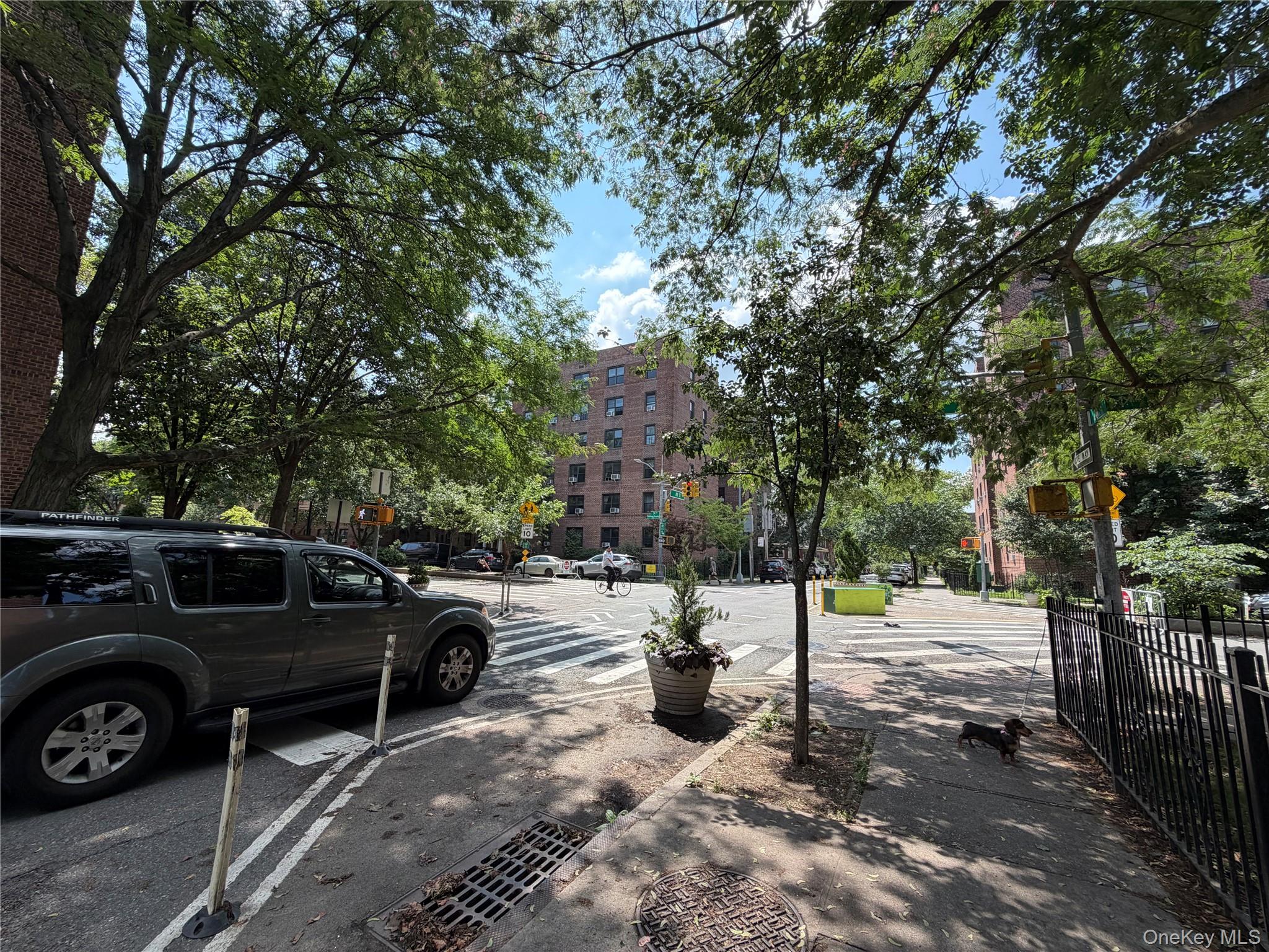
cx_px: 634
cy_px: 476
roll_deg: -3.2
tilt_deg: +8.0
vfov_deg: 85.7
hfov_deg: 102.1
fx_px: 513
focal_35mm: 14
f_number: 2.2
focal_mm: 2.22
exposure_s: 1/502
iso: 40
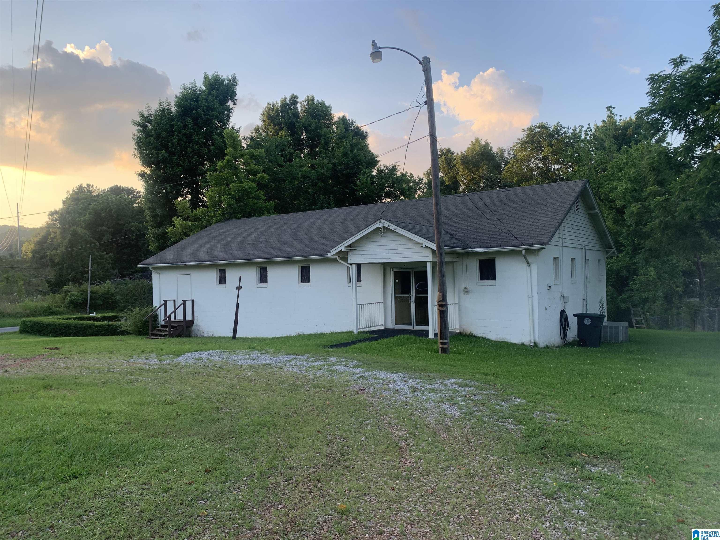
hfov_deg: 67.3
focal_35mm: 26
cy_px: 270
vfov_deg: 53.1
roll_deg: +1.4
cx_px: 360
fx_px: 541
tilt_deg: +0.3
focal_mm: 4.25
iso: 25
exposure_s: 1/334
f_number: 1.8
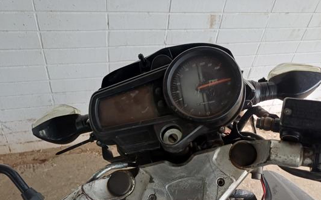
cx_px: 183
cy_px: 144
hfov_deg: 59.4
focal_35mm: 32
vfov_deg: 38.6
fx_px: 280
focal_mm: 4.65
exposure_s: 1/50
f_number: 1.8
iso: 50
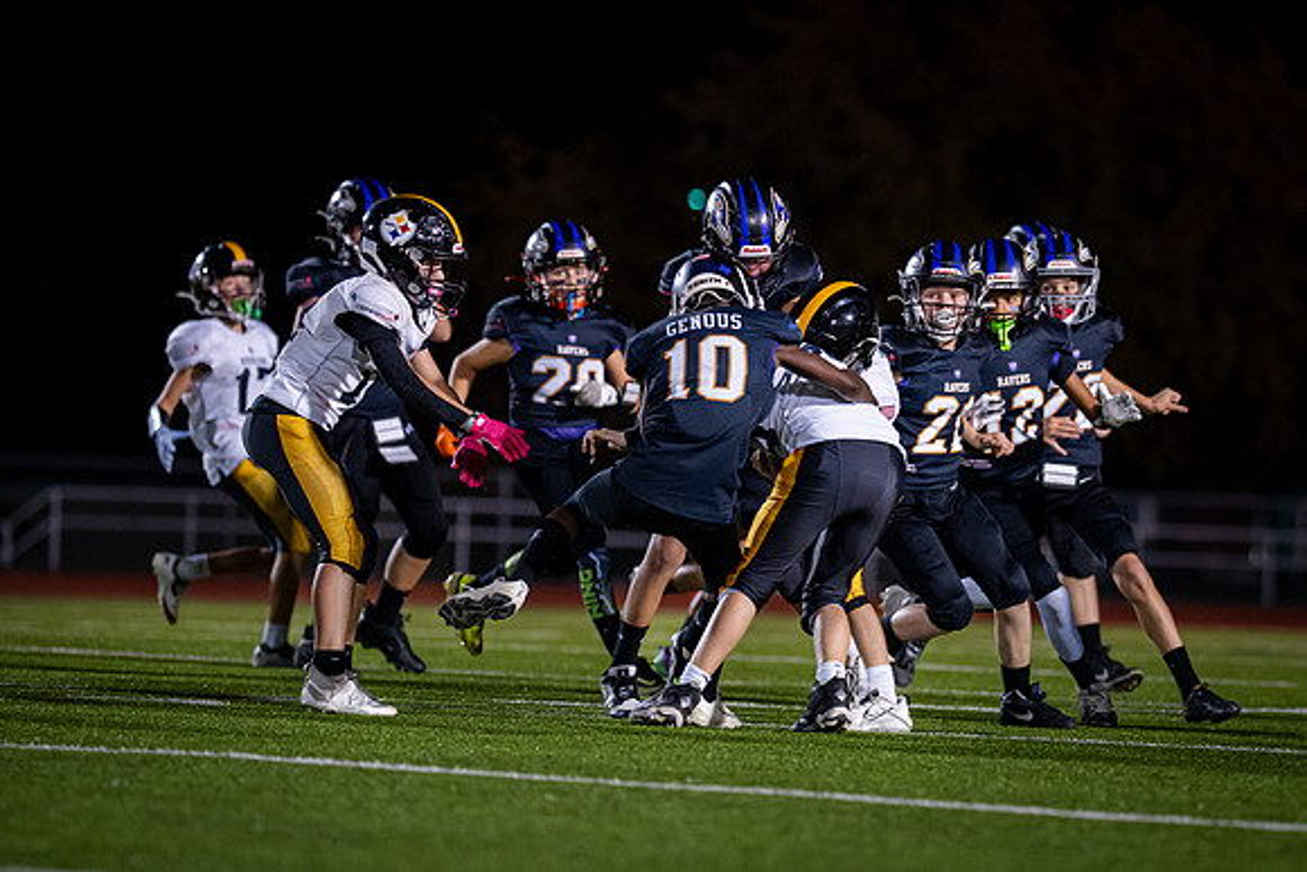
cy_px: 446
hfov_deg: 8.0
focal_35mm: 257
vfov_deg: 5.4
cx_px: 920
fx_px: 9315
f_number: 1.8
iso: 1000
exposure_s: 1/1000
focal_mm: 135
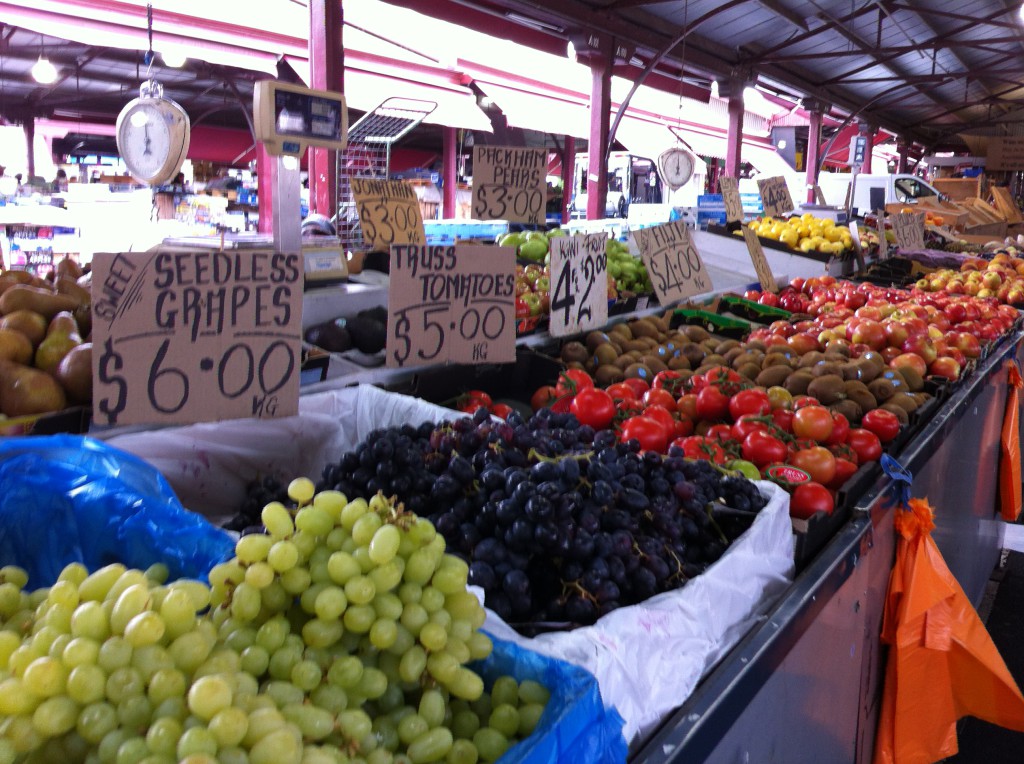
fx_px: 1033
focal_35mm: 35
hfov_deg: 52.7
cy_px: 382
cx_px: 512
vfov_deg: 40.6
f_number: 2.8
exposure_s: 1/17
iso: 80
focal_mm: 3.85
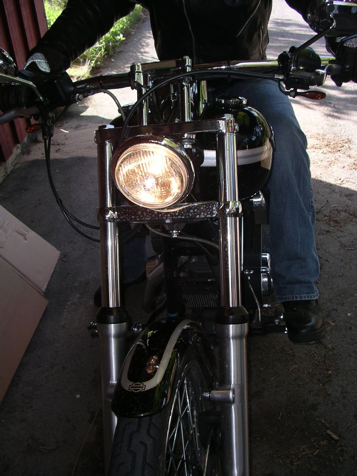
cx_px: 178
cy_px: 238
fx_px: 509
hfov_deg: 38.7
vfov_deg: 50.1
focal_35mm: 37
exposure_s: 1/100
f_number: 2.8
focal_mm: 5.7
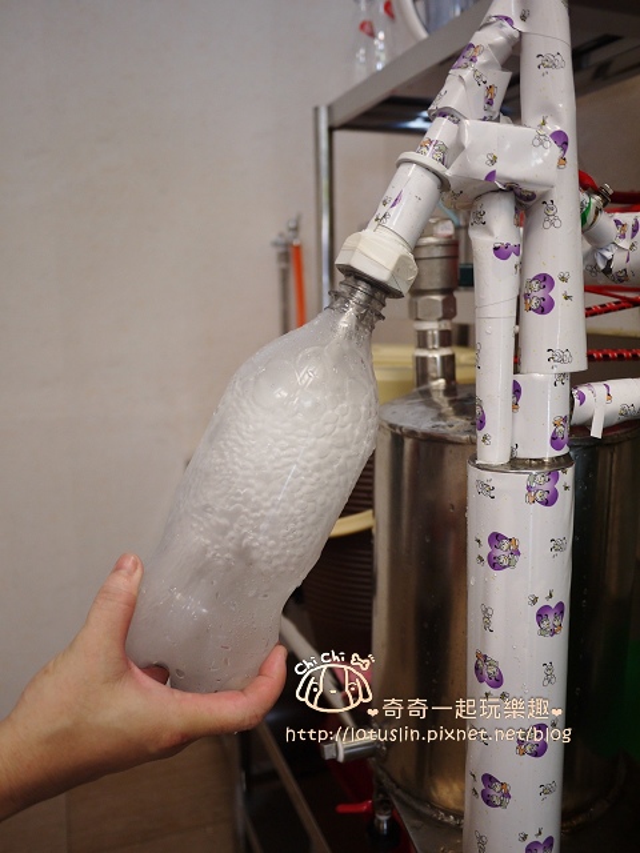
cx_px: 320
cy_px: 426
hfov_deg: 49.7
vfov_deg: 63.4
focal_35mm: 28
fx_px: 690
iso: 160
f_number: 2.5
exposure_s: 1/60
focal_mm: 14
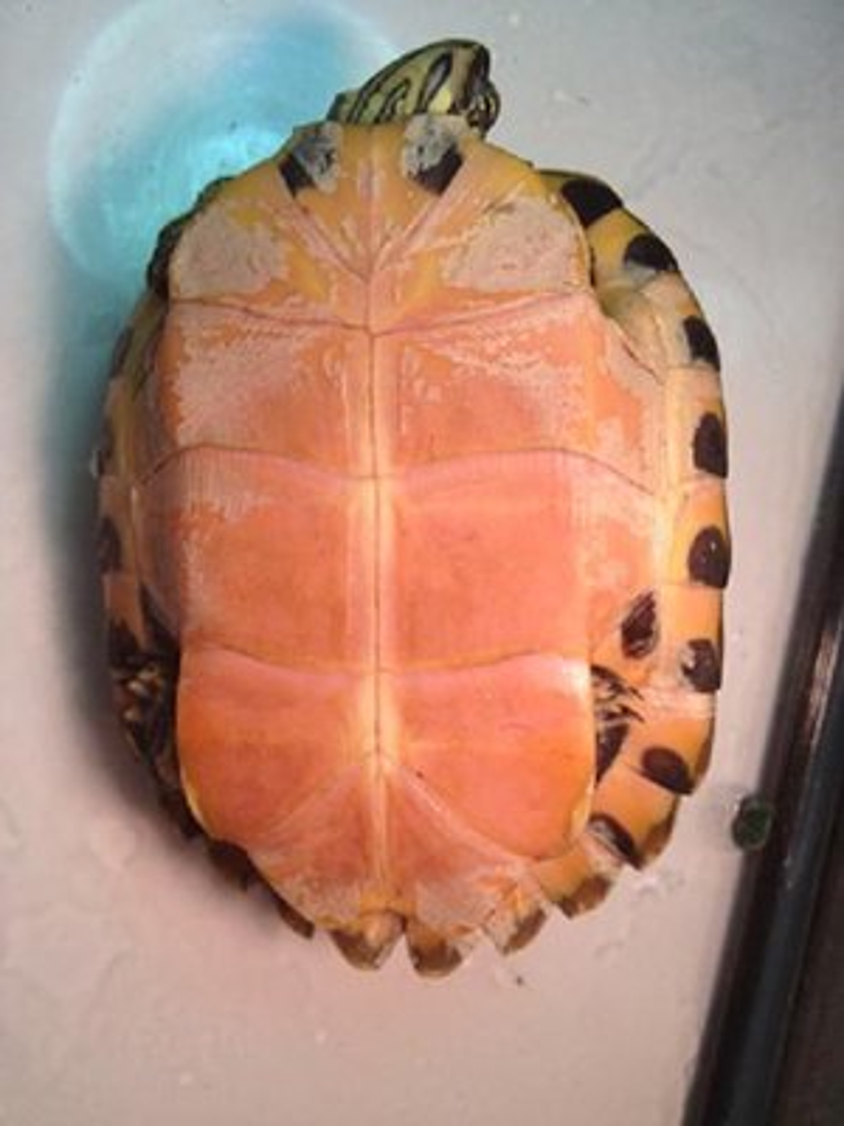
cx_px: 422
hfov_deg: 40.7
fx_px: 1138
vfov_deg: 52.6
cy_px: 563
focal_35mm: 35
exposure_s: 1/120
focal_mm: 4.28
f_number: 2.4
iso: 64
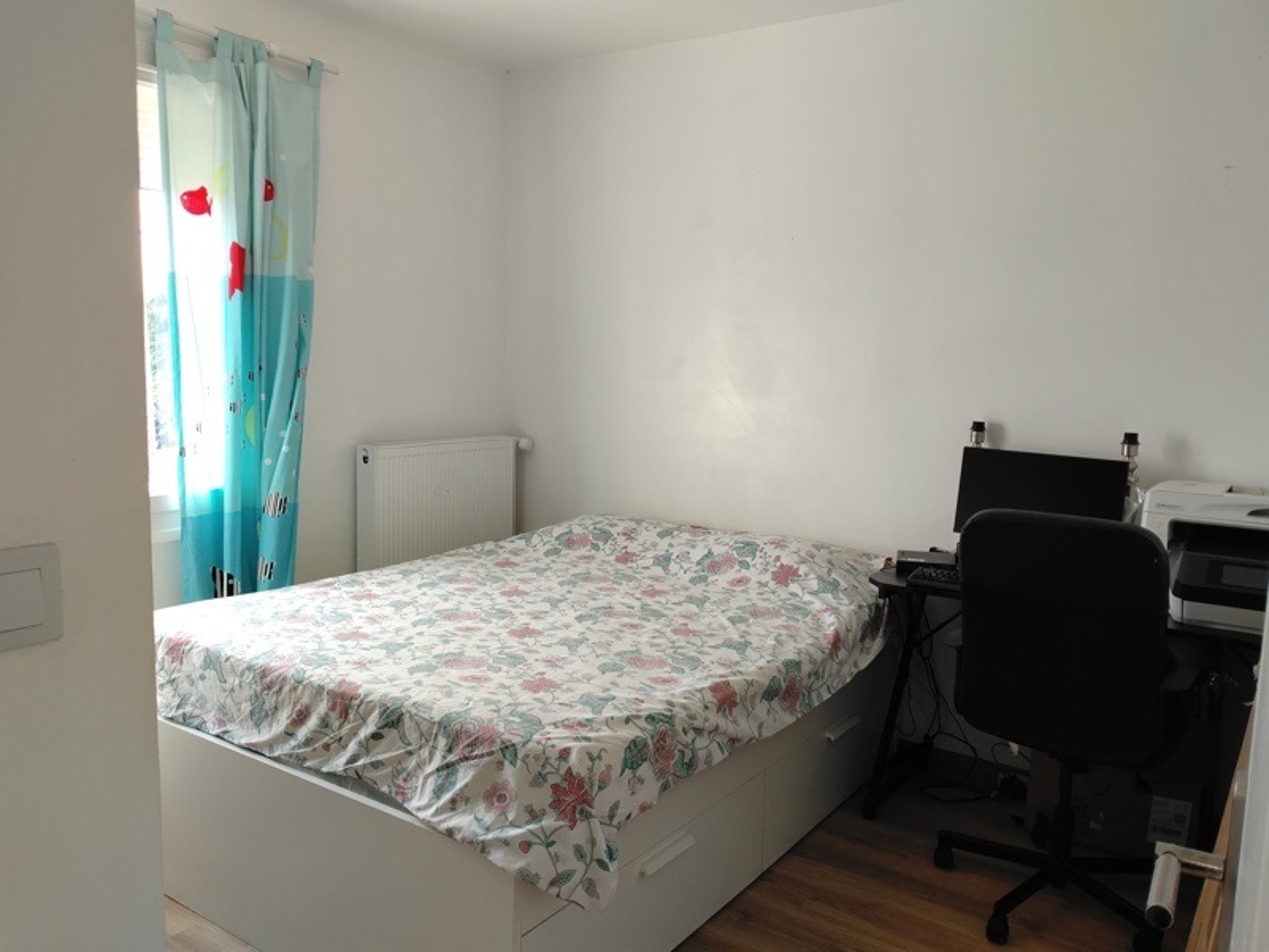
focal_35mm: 27
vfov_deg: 51.4
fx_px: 990
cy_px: 476
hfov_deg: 65.3
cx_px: 634
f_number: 1.8
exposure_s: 1/100
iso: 363
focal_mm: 4.05
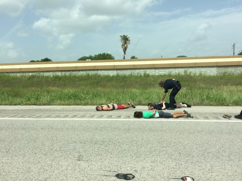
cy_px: 90
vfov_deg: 48.2
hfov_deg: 61.7
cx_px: 121
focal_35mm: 29
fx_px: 203
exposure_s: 1/2283
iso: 32
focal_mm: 4.15
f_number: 2.2
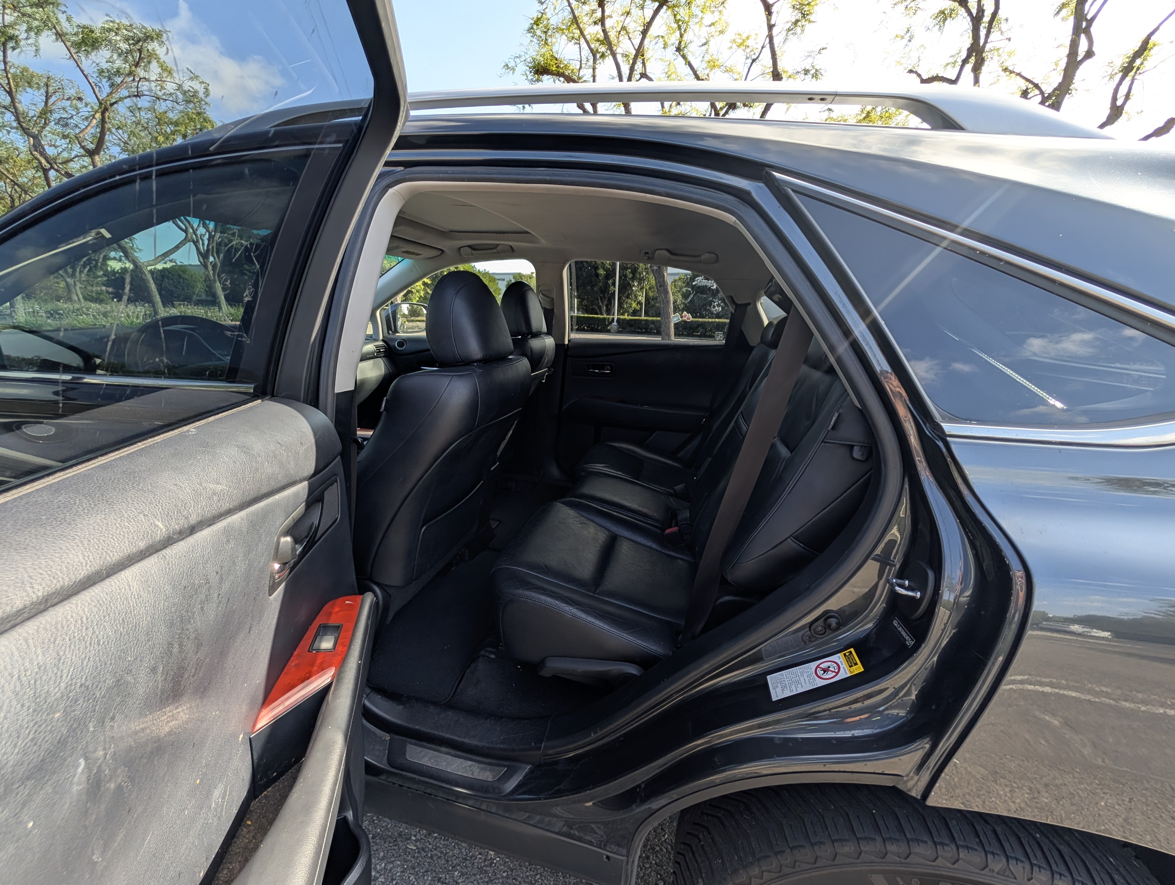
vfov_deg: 94.6
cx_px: 588
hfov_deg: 110.5
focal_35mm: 12
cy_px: 442
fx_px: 408
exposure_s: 1/518
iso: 45
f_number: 1.7
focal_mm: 2.02
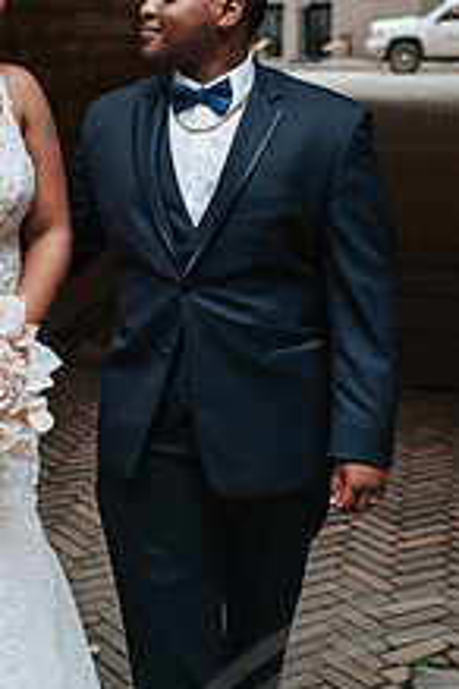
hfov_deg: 18.7
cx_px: 69
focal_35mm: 72
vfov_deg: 28.0
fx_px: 1377
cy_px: 255
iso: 1000
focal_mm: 35
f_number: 2.8
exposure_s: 1/1000
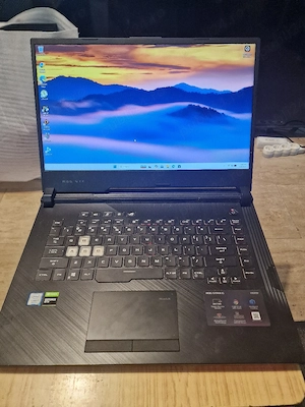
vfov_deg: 73.9
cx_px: 152
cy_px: 204
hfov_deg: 58.9
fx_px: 270
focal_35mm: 23
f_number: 1.8
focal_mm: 6.4
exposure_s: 1/100
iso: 640
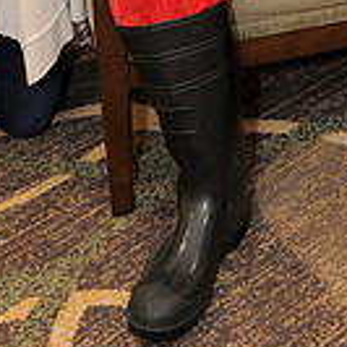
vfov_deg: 12.9
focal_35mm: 115
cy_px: -381
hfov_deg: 15.0
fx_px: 1304
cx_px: 303
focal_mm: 31
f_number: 4
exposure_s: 1/100
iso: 1600
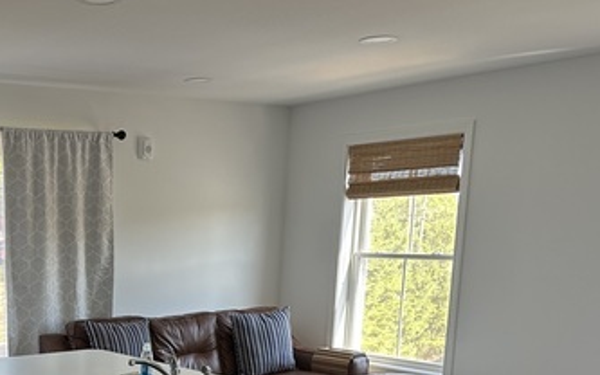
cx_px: 66
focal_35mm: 51
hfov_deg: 37.2
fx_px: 834
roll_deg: -0.4
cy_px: 422
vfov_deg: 23.6
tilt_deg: -11.2
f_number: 1.78
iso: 125
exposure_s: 1/121
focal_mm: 6.86
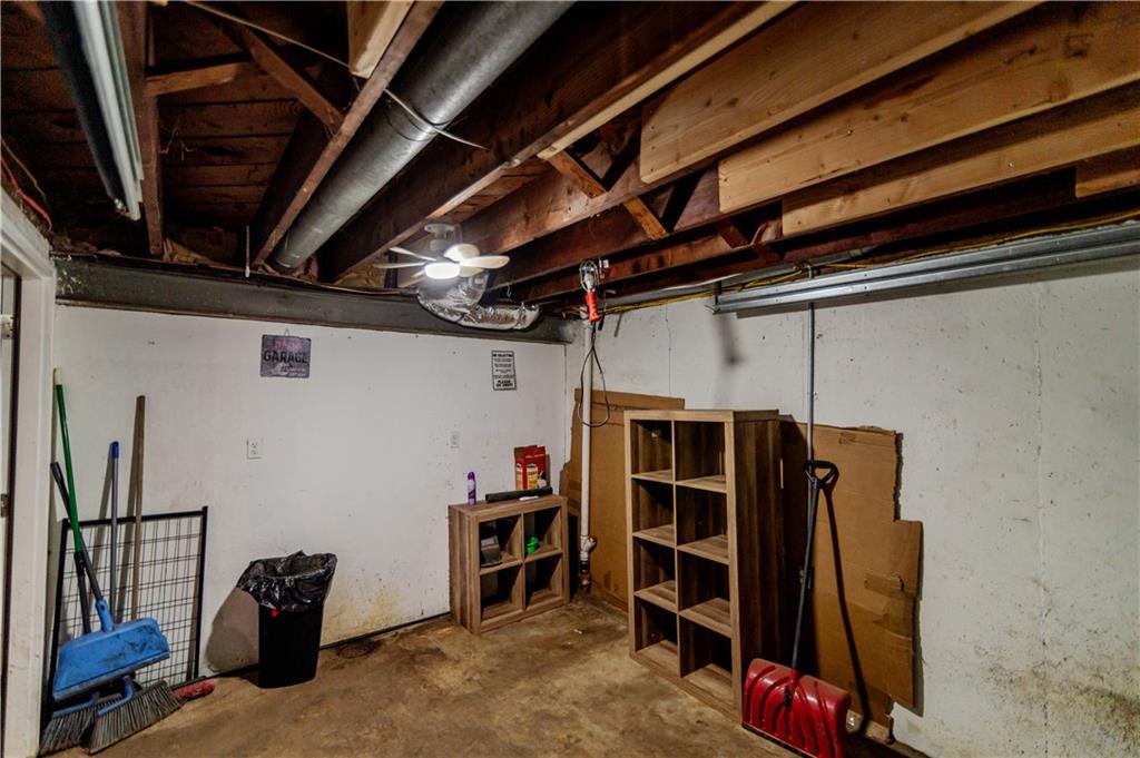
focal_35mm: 16
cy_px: 379
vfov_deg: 73.7
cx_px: 570
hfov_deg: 96.8
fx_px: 506
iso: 500
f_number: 2.8
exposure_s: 1/250
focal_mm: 16
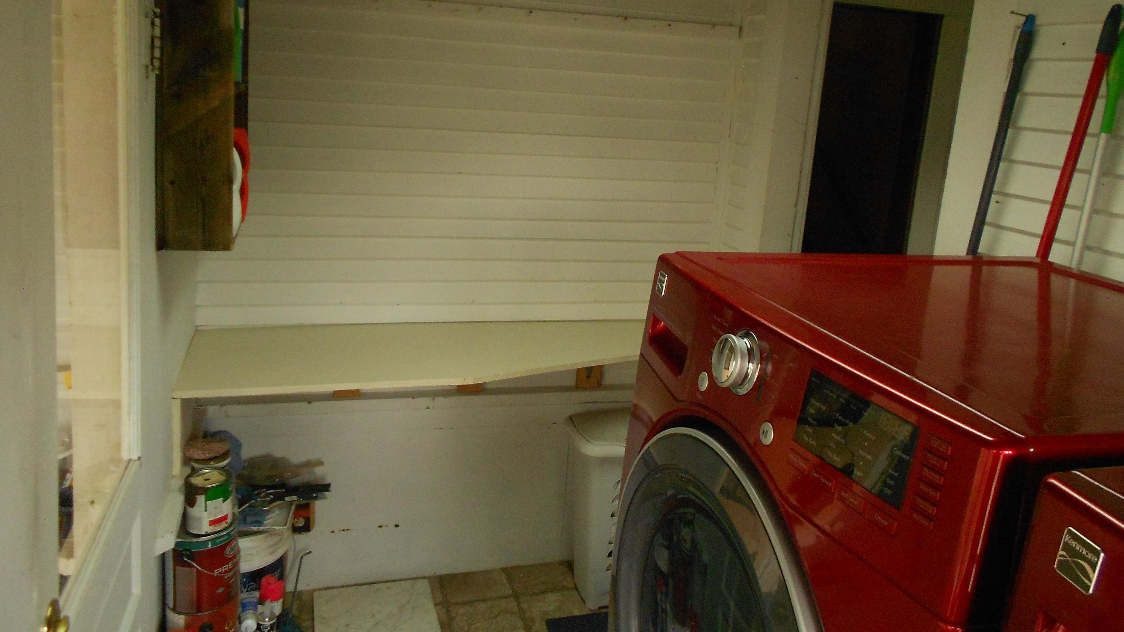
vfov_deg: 39.9
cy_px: 232
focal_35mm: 29
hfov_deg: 66.1
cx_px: 555
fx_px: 864
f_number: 3.2
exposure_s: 1/80
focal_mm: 4.6
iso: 400
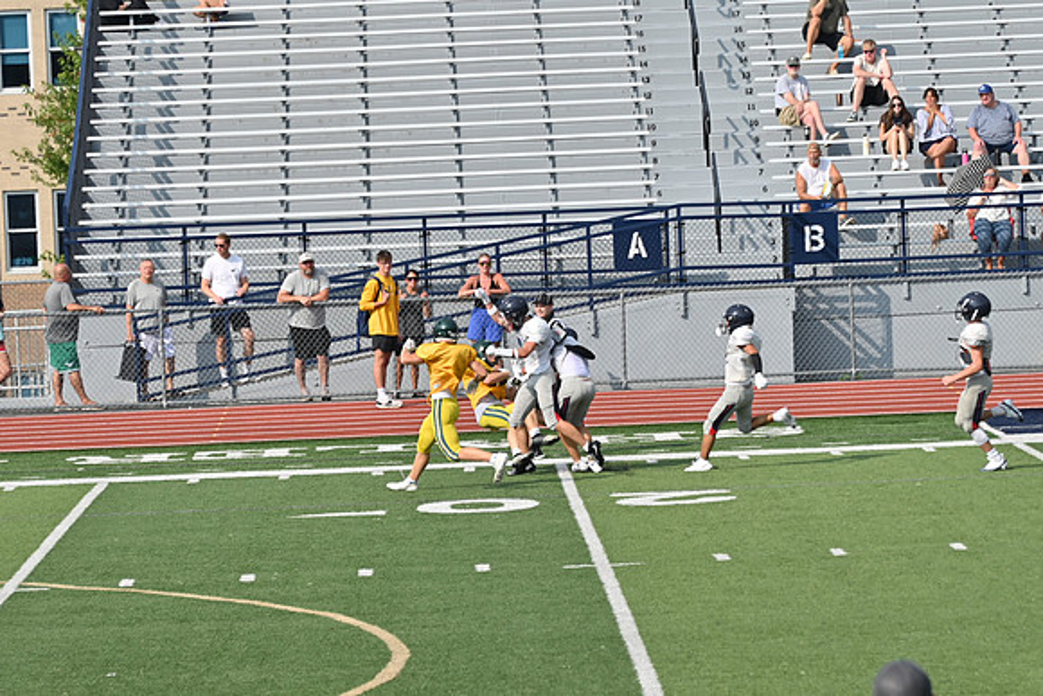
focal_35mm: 240
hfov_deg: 8.6
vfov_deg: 5.7
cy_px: 348
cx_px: 522
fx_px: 6955
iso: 100
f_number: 5.6
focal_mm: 160
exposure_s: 1/800
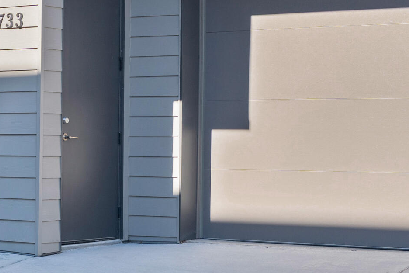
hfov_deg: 18.4
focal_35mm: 111
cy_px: 93
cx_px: 255
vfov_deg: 12.3
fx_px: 1261
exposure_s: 1/640
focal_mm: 35
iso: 320
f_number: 5.6
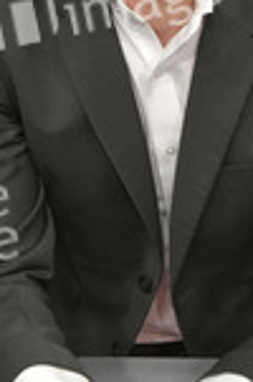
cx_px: 164
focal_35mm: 85
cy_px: 119
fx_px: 900
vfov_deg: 23.8
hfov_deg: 16.0
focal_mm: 32
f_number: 6.3
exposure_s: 1/200
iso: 2500
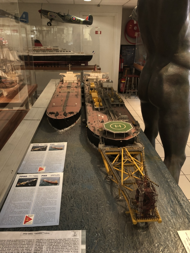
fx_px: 205
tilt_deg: -21.9
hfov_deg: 49.7
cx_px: 95
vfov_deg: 63.4
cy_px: 126
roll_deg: -1.5
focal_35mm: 28
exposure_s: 1/17
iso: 40
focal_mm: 3.99
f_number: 1.8
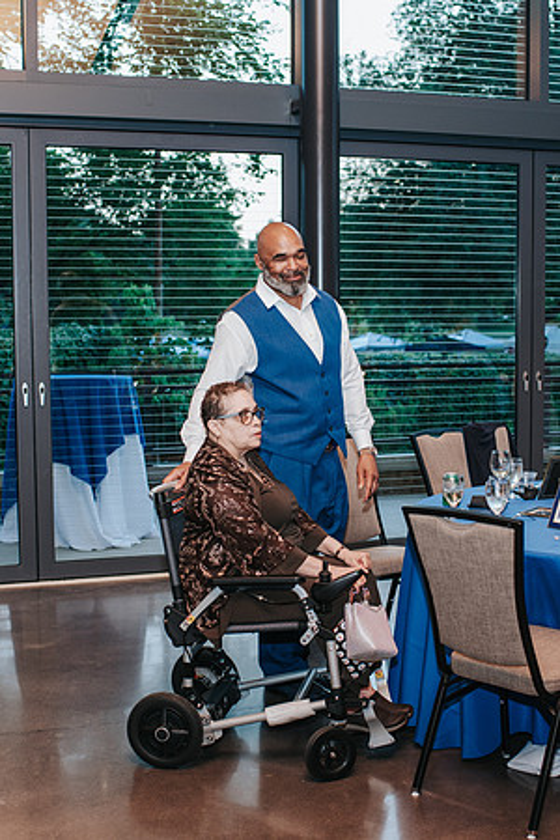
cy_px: 420
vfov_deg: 37.9
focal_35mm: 52
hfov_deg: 25.8
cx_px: 291
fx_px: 1224
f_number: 2.8
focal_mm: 35
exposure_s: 1/160
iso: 1000
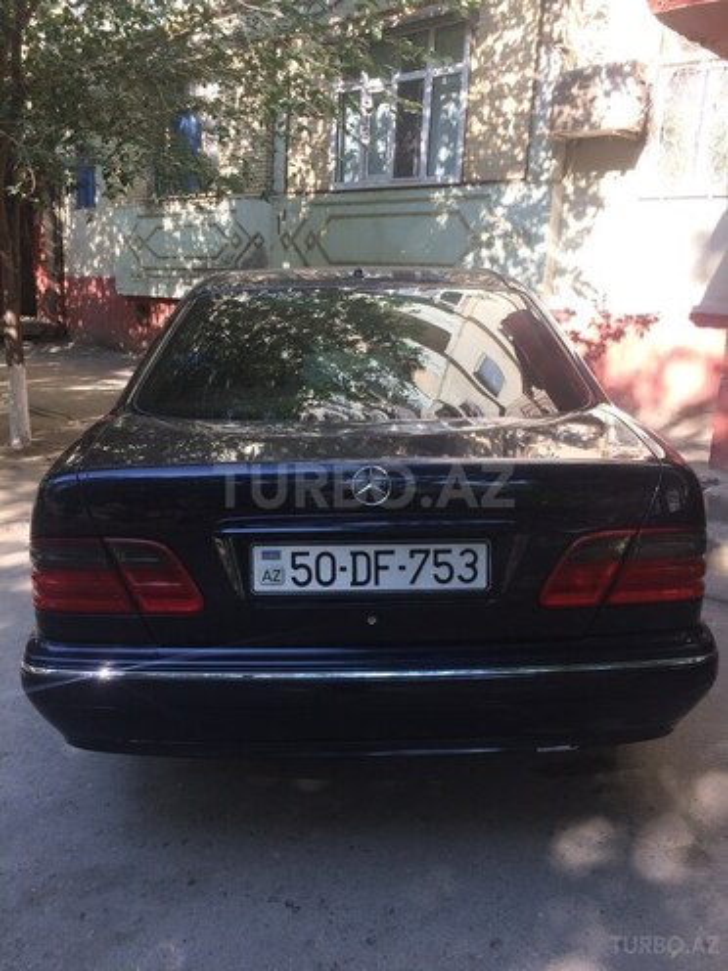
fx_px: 813
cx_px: 364
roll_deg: -1.9
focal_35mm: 29
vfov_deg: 61.7
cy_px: 486
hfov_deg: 48.2
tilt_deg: -13.7
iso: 32
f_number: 2.2
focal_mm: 4.15
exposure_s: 1/289
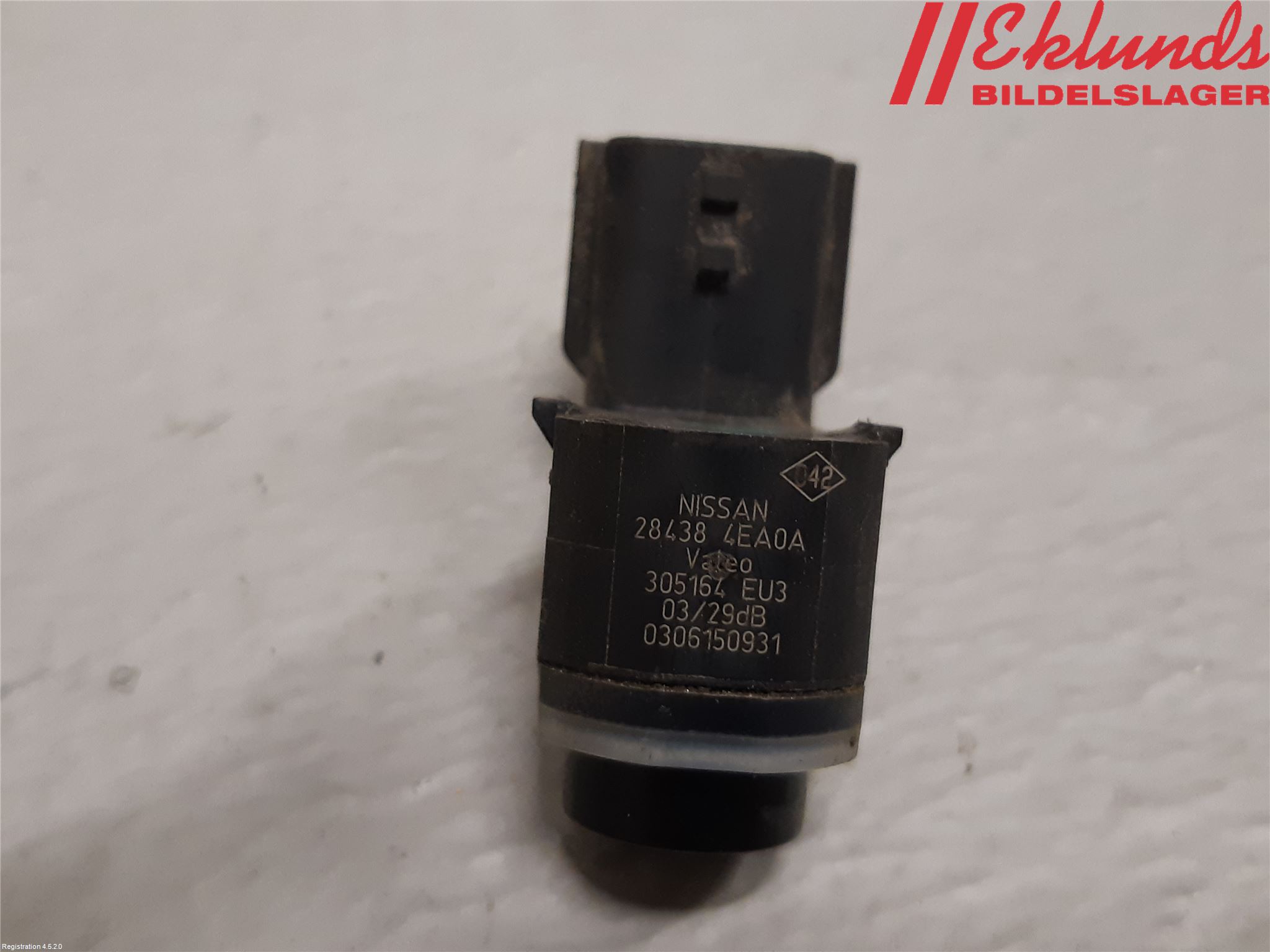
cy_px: 476
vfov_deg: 53.1
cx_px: 635
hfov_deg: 67.3
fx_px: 954
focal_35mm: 26
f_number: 1.7
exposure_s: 1/50
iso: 160
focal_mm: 3.93
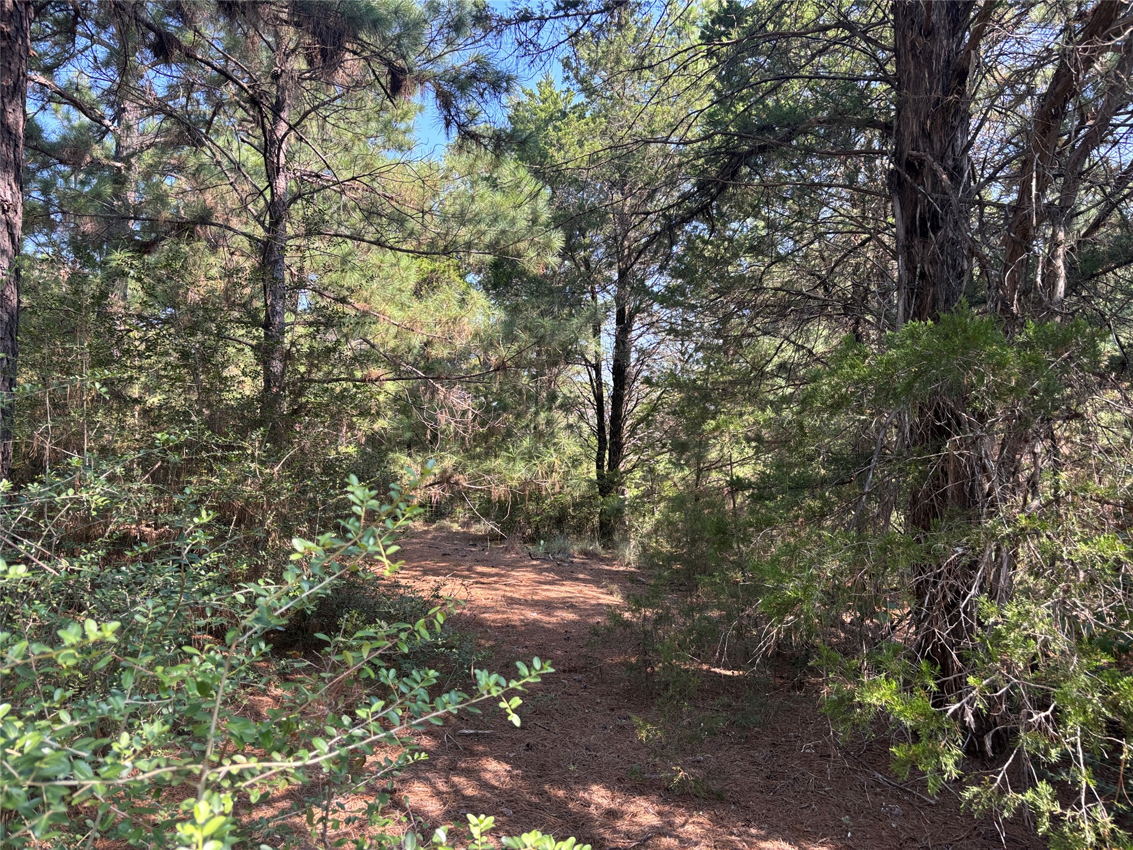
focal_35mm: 26
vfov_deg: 53.1
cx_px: 566
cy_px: 425
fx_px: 851
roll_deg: -0.7
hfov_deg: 67.3
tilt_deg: +2.7
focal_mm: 5.96
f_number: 1.6
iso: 40
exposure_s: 1/243
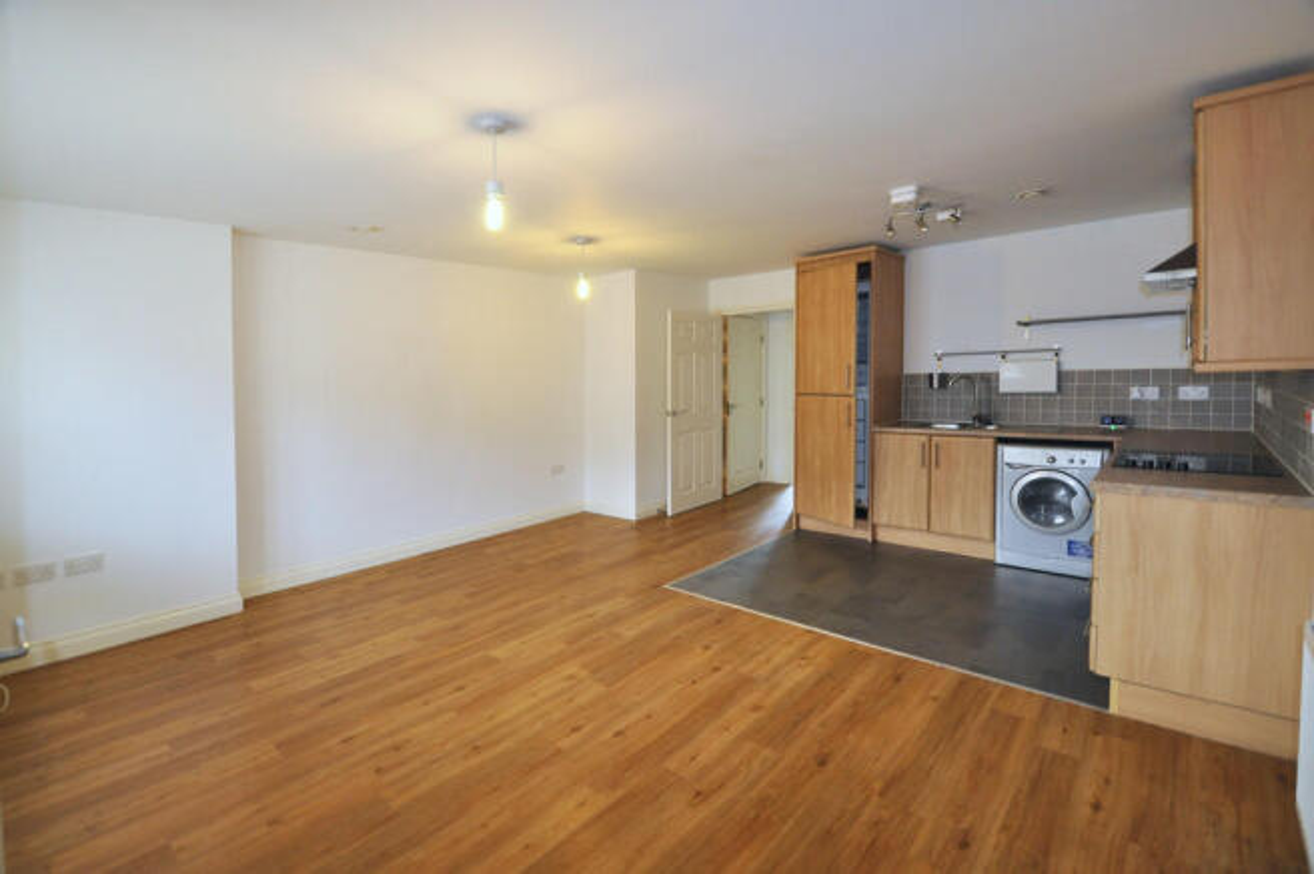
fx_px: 547
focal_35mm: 15
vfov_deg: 77.2
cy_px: 437
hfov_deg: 100.4
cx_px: 657
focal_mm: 10
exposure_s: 1/80
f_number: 3.5
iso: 800
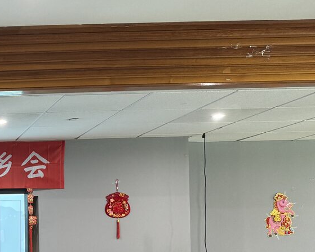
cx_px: -105
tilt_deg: +1.7
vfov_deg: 22.2
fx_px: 625
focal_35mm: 67
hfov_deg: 24.4
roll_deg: +1.4
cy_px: 238
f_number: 1.78
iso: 160
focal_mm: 6.76
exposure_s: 1/100
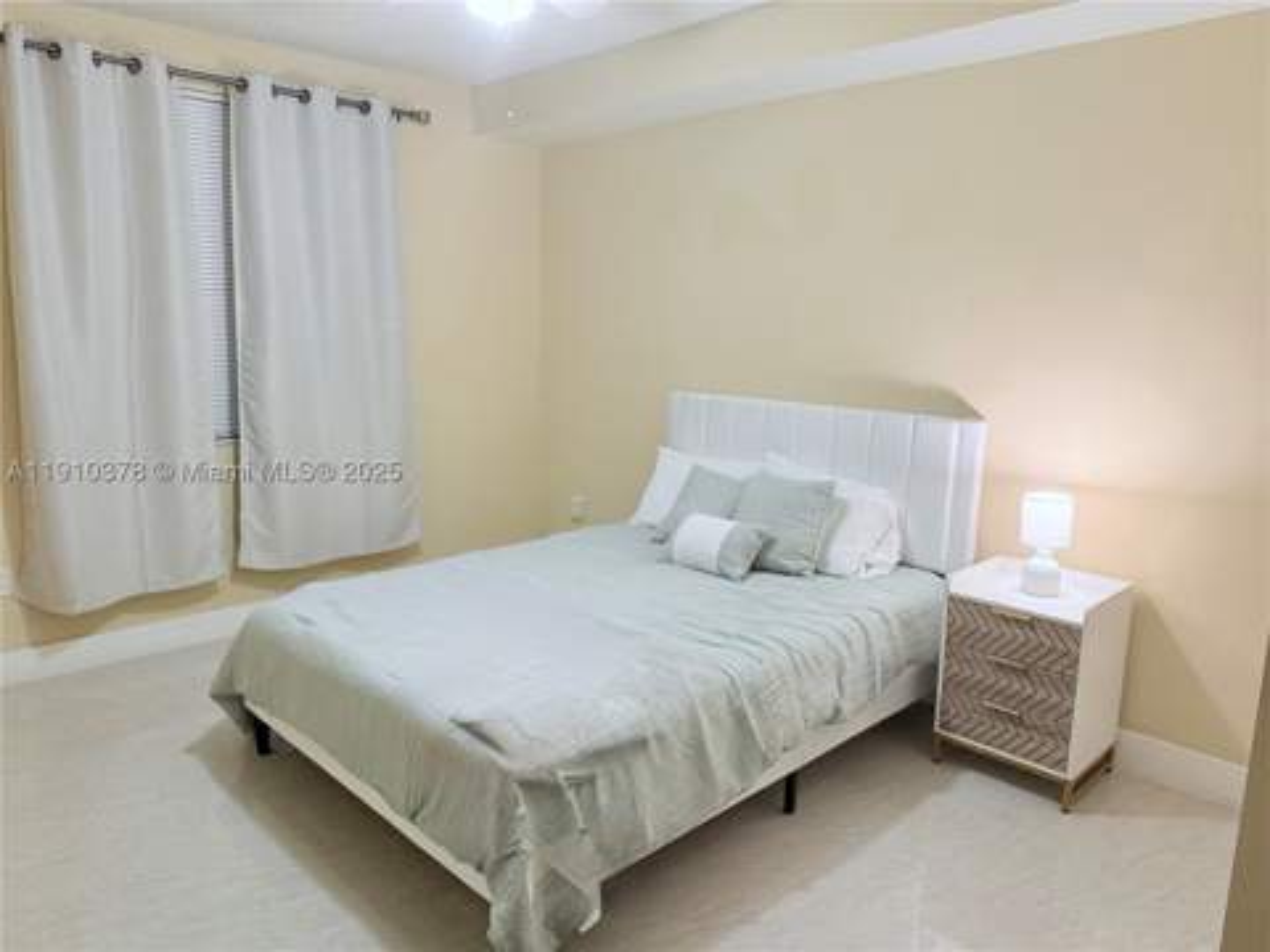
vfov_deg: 56.8
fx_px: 881
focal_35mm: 24
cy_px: 476
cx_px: 635
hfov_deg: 71.6
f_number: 1.78
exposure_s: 1/60
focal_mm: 6.76
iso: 250
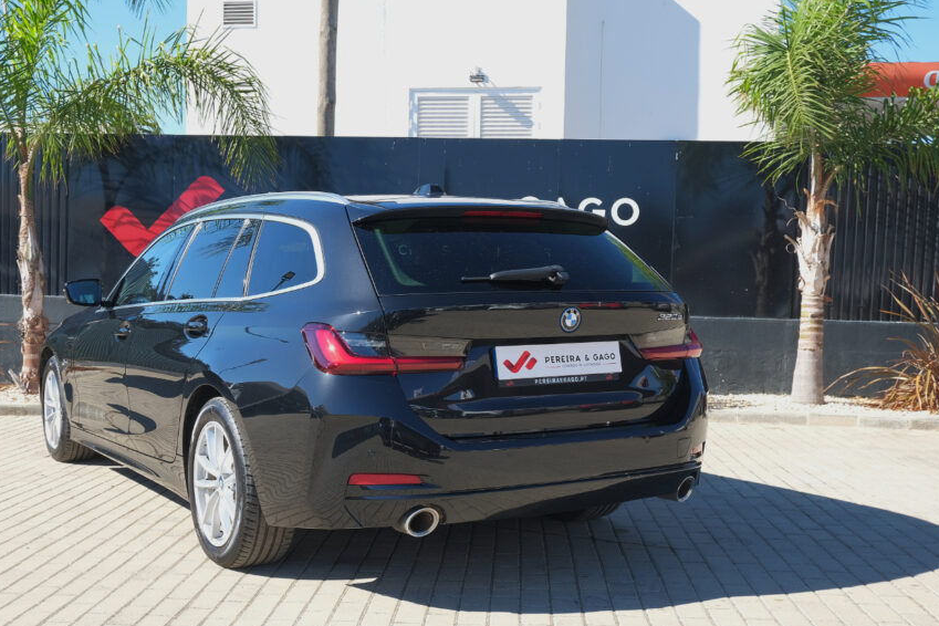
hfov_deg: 47.2
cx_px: 385
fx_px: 1069
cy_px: 374
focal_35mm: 41
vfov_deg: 32.5
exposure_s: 1/80
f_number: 9
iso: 160
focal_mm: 22.8
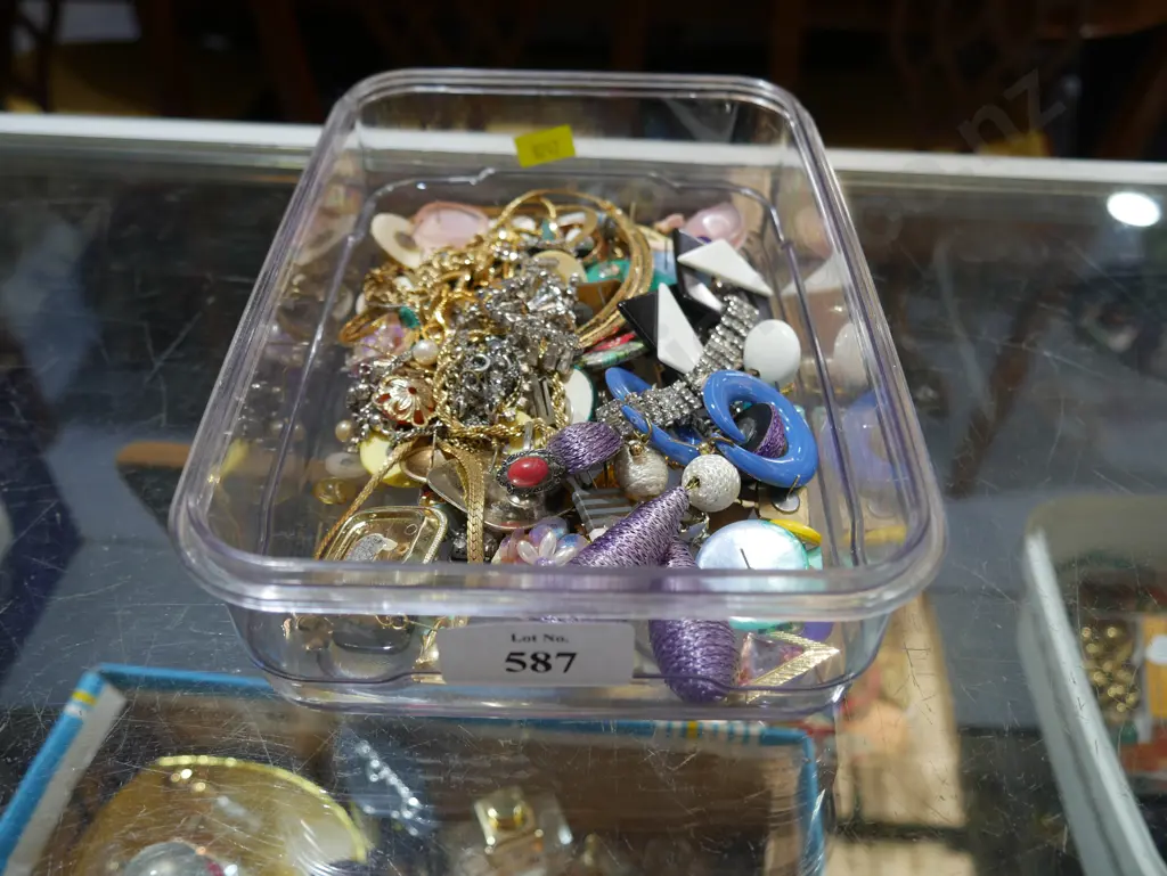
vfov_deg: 46.8
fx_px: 1012
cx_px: 584
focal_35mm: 30
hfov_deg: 59.9
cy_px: 438
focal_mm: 15
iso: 200
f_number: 3.6
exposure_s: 1/80
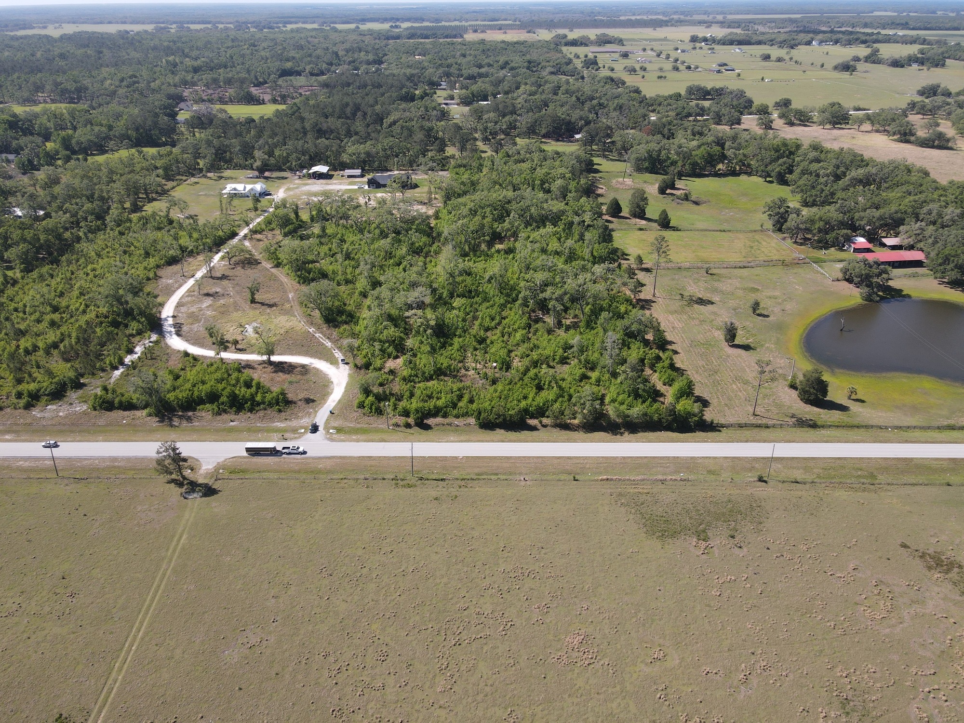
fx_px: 668
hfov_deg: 71.6
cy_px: 362
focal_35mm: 24
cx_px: 482
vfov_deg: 56.8
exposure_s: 1/400
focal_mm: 4.5
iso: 110
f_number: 2.8
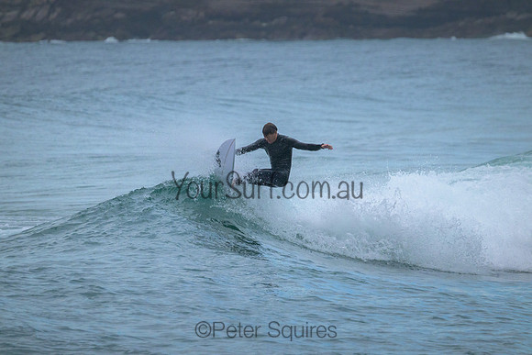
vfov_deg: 2.3
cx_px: 266
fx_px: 9016
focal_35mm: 610
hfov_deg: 3.4
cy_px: 178
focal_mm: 610
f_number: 11
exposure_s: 1/1250
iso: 3200
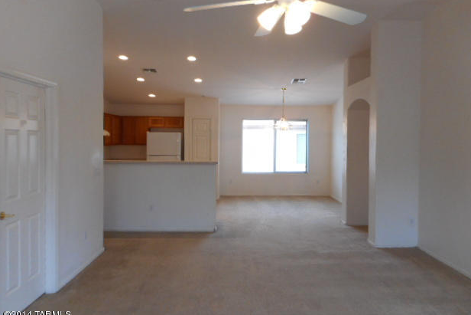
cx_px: 244
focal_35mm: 27
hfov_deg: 67.4
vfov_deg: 47.9
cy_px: 146
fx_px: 353
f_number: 3.7
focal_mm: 4.5
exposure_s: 1/30
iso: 200
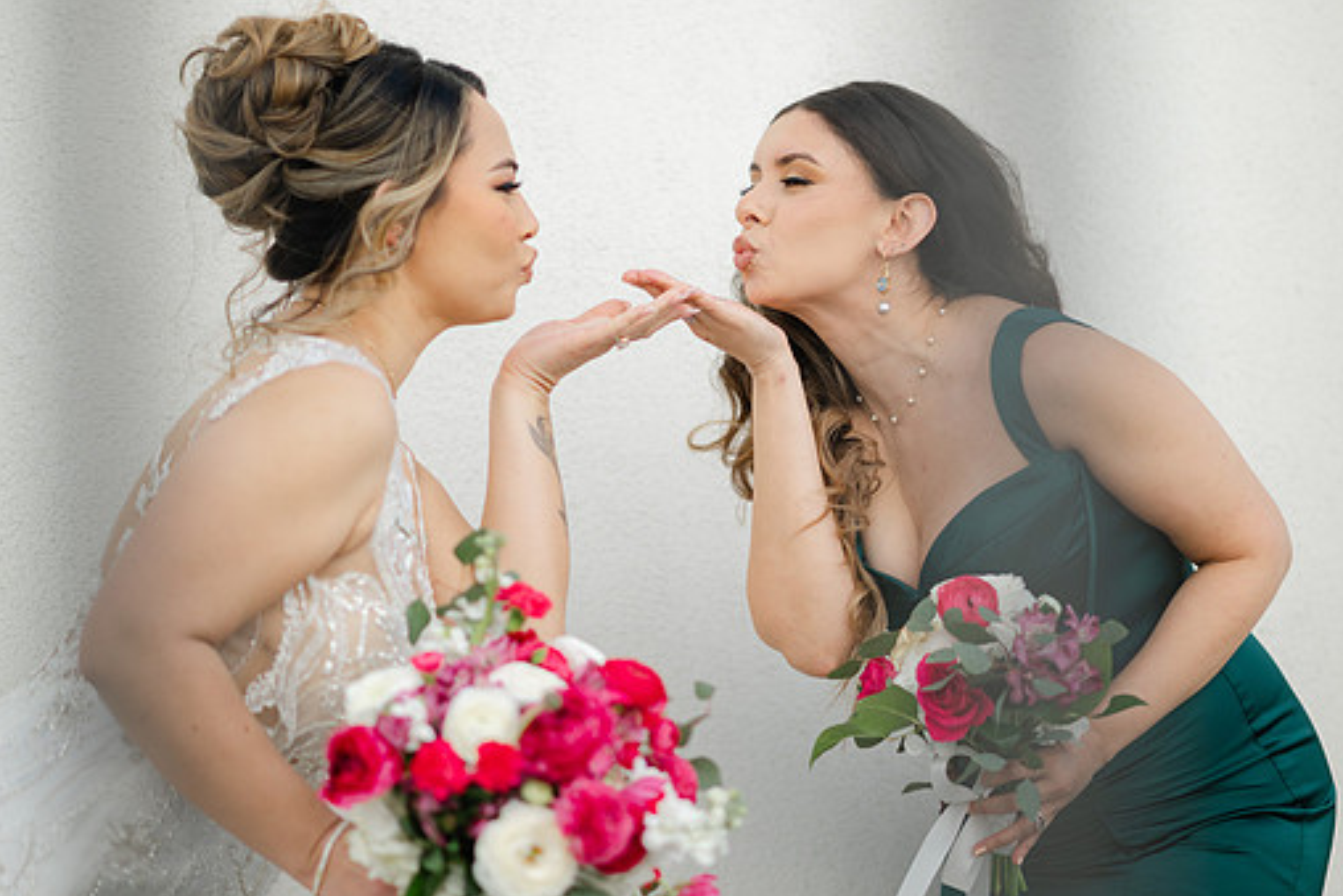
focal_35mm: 97
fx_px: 3619
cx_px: 653
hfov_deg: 21.0
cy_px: 488
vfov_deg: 14.1
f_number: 1.8
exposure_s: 1/4000
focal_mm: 85
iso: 80
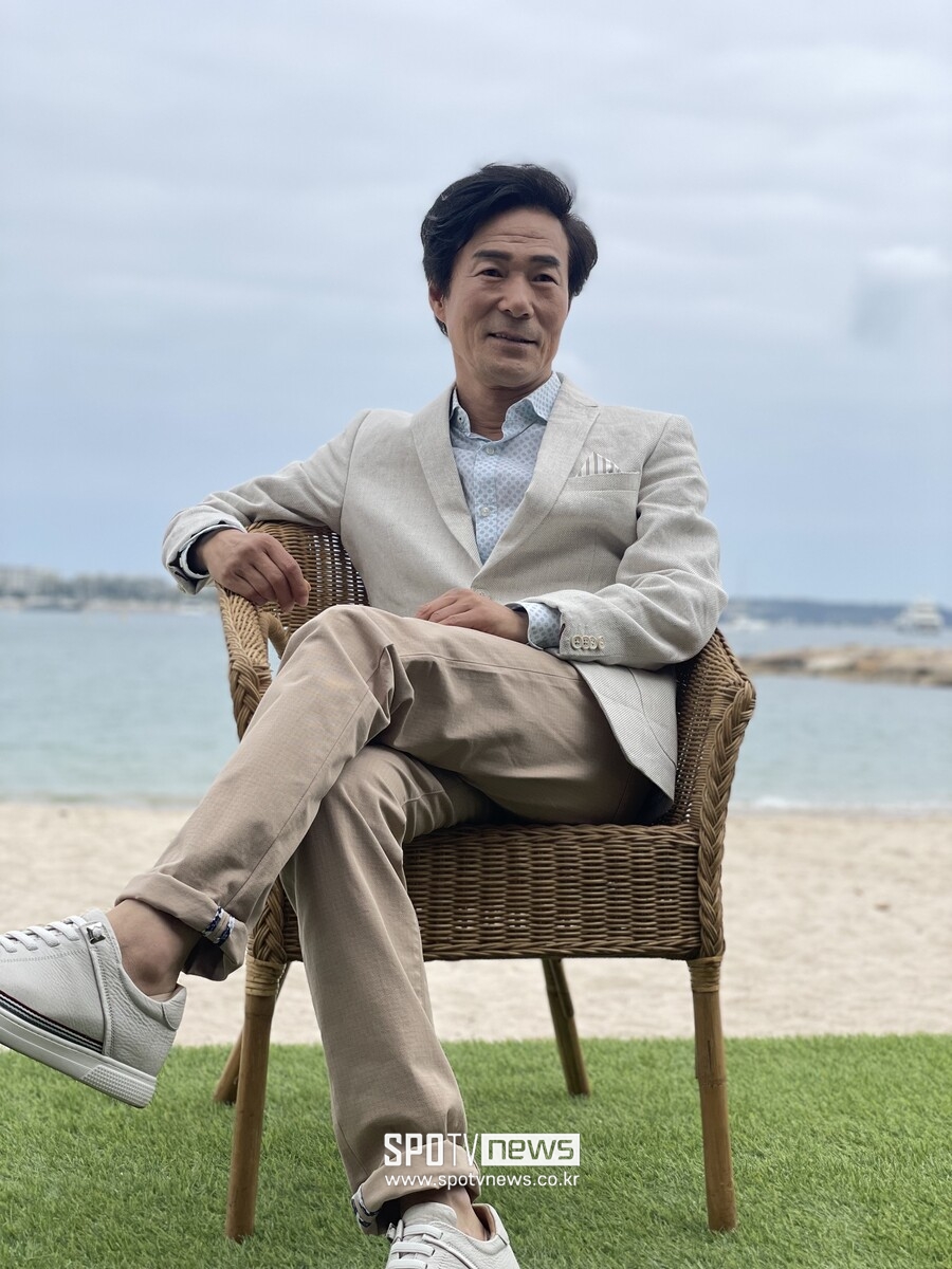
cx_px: 476
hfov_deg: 28.0
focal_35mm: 52
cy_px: 634
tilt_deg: -0.2
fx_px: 1907
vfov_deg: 36.8
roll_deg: -0.9
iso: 32
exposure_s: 1/1996
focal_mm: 6
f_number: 2
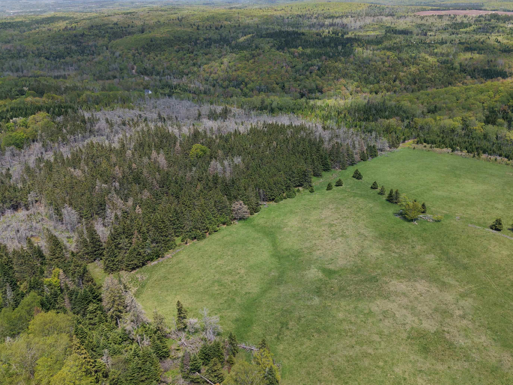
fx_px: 430
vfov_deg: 48.2
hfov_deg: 61.5
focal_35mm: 29
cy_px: 192
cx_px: 280
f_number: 1.8
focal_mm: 4.85
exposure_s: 1/2000
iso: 200
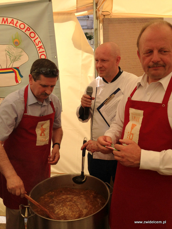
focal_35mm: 33
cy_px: 114
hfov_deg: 42.9
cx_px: 86
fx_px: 219
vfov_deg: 55.4
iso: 50
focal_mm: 4.12
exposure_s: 1/951
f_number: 2.4
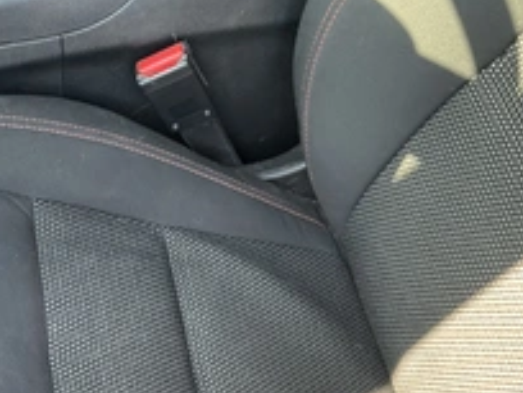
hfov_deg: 33.3
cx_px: 151
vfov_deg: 24.8
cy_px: 360
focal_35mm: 57
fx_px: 861
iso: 64
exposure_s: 1/99
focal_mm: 3
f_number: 1.8
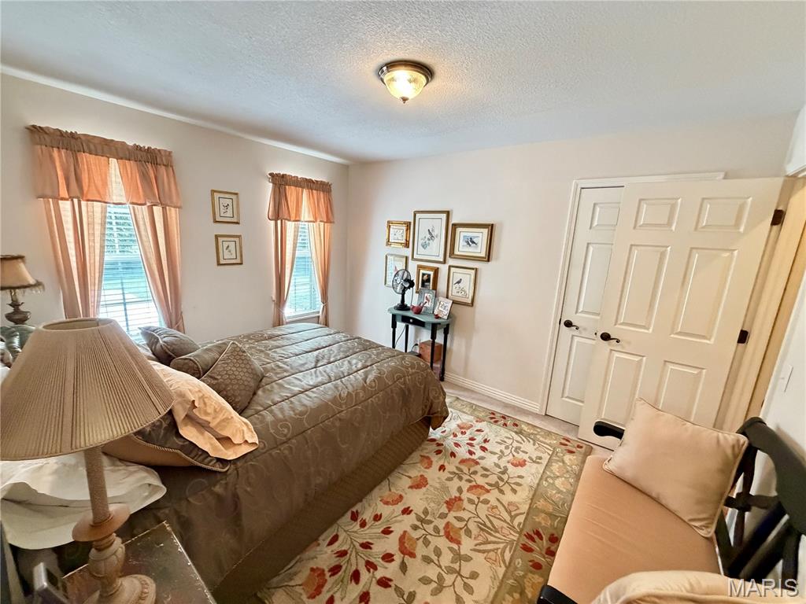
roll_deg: -3.1
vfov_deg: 85.7
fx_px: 326
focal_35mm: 14
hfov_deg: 102.1
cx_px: 403
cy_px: 302
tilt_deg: -12.4
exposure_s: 1/60
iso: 800
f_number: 2.2
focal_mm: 2.22
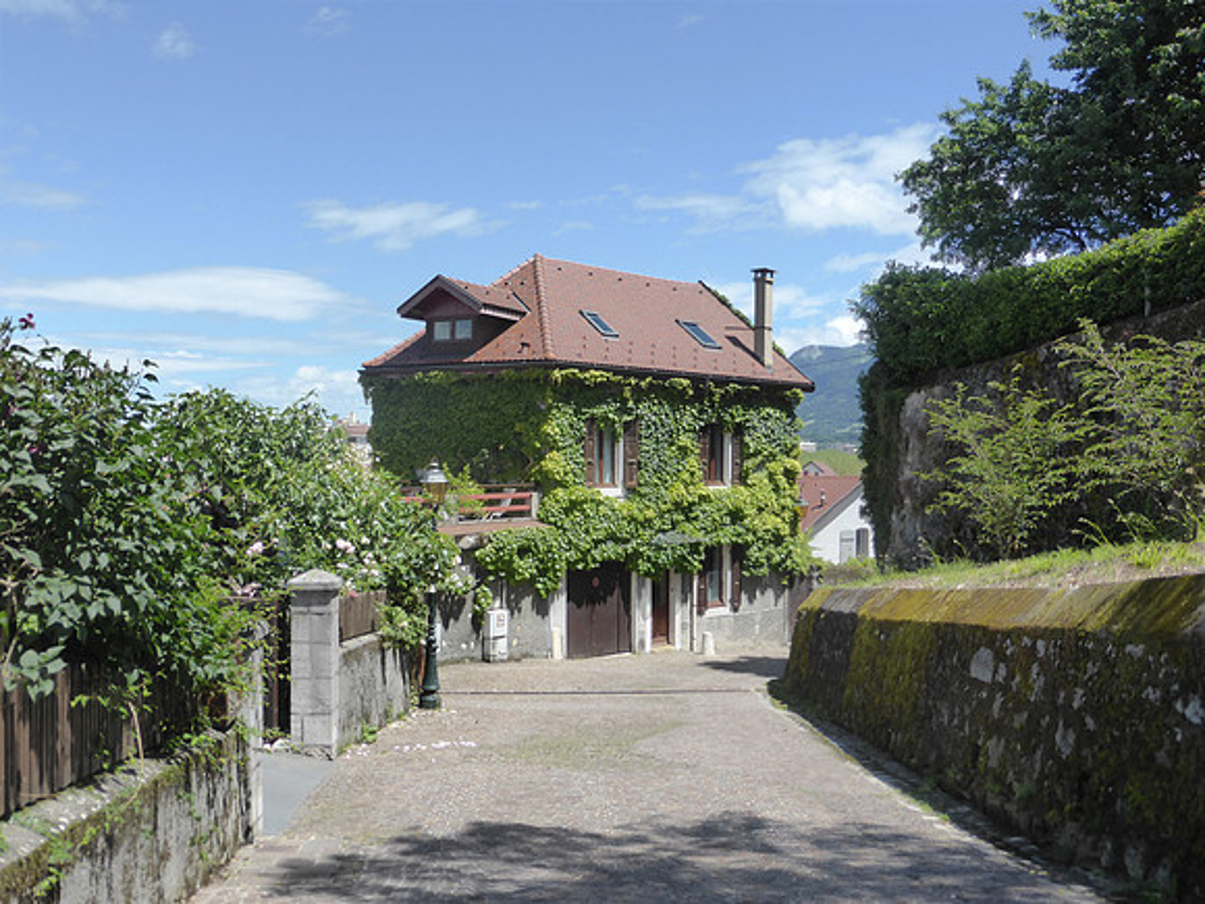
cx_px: 602
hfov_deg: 52.6
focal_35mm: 35
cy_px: 452
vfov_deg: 40.7
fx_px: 1218
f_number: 3.7
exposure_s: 1/1000
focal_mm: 6.1
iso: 200
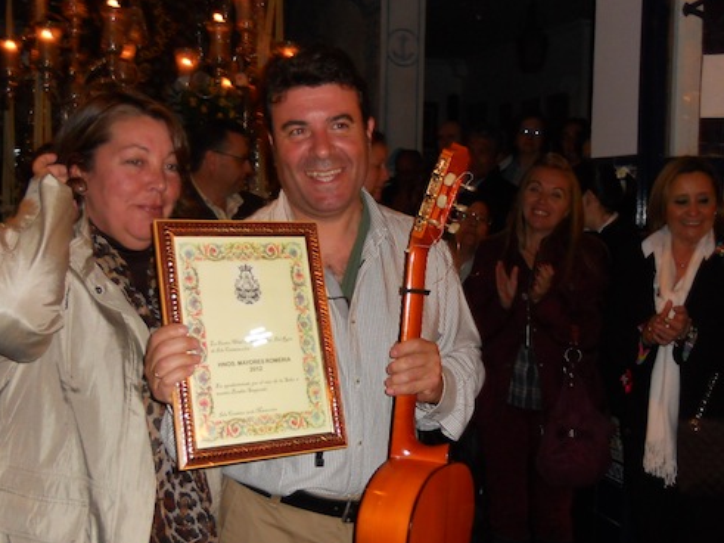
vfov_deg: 32.8
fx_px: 920
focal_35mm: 44
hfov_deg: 42.9
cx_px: 395
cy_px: 252
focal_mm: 4.9
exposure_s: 1/25
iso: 200
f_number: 3.2
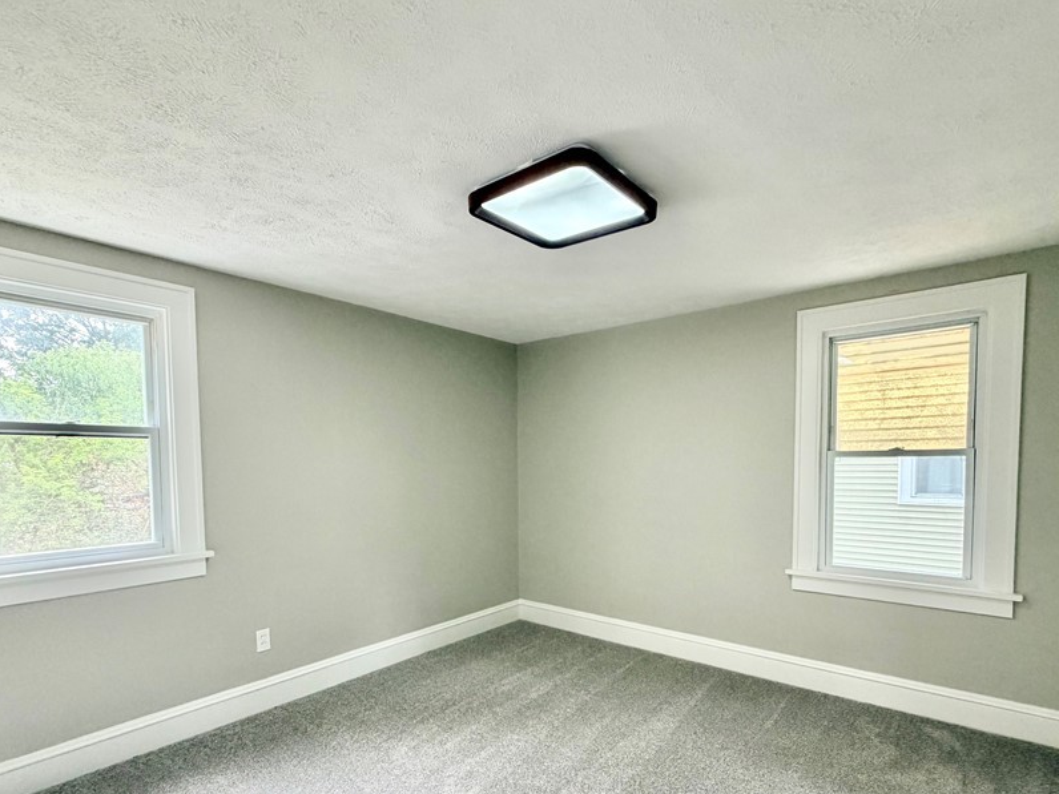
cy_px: 488
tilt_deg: -1.7
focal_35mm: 18
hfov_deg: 87.8
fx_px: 551
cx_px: 527
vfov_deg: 70.6
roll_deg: +1.1
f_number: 2.2
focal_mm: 2.22
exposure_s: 1/121
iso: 200
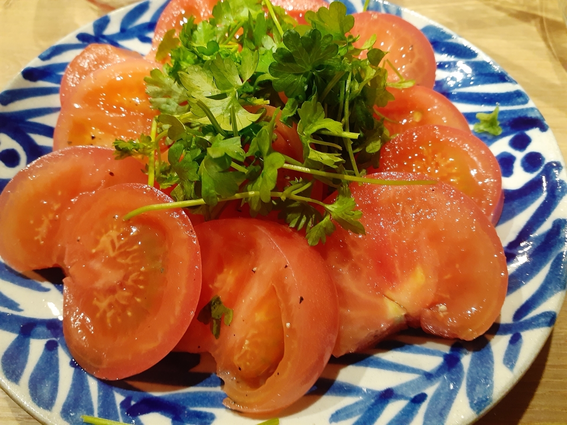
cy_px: 212
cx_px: 284
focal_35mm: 27
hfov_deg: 65.3
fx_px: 442
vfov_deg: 51.4
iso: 400
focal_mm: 3.6
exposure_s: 1/25
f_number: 1.9
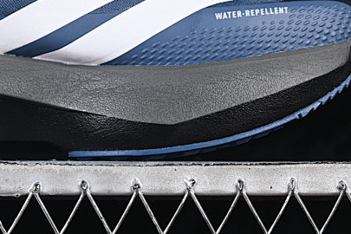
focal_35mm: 200
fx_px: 1950
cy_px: -36
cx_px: 49
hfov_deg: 10.2
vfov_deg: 6.8
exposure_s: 1/80
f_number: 7.1
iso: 160
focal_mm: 50
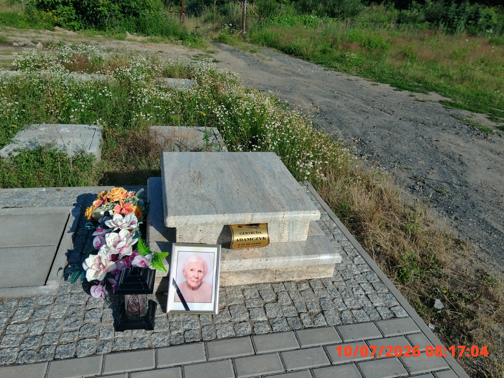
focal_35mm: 26
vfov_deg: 53.1
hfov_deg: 67.3
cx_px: 252
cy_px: 189
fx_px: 379
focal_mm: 3
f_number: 2
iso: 100
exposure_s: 1/1692
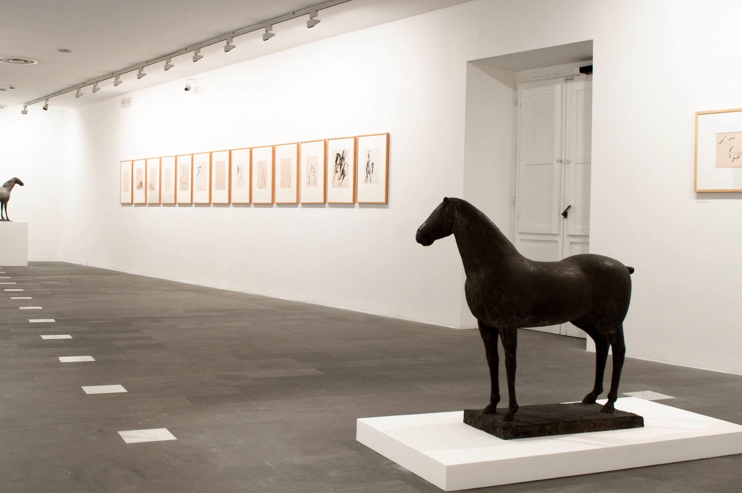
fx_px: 824
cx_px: 359
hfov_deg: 48.5
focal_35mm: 40
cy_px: 223
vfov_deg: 33.3
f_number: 9
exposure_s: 1/3
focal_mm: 24
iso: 200
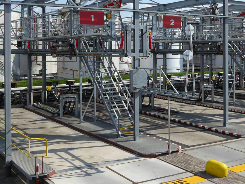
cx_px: 181
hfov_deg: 35.4
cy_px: 153
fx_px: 375
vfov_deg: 26.9
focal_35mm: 53
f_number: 3.3
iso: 80
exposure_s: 1/1000
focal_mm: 4.3
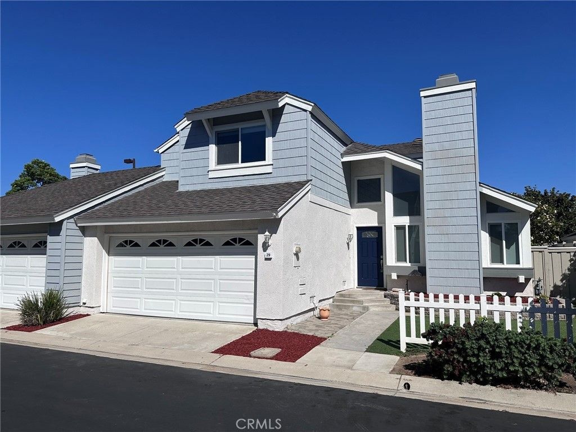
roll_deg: -0.5
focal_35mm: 24
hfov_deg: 71.6
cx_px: 288
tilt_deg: +6.1
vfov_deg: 56.8
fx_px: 399
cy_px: 216
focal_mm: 6.86
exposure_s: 1/10753
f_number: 1.78
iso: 80
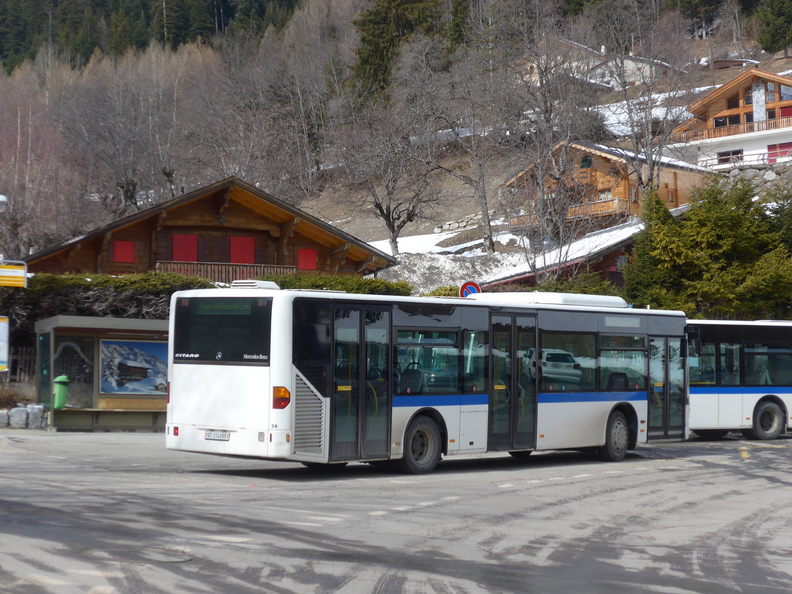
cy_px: 297
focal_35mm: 74
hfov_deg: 26.3
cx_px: 396
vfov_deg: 19.9
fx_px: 1693
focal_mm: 15
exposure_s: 1/800
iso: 80
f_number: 4.2
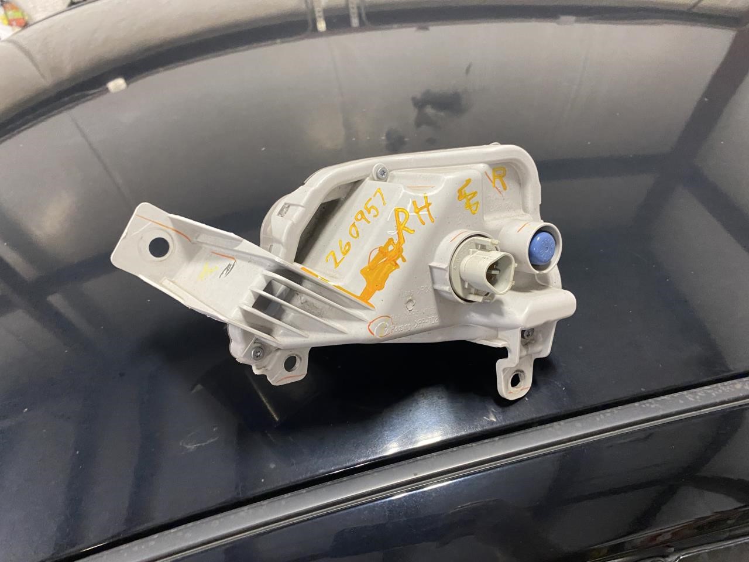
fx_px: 563
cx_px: 374
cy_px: 281
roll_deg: +1.7
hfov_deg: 67.3
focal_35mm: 26
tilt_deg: -39.8
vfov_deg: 53.1
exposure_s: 1/60
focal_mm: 4.25
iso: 320
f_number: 1.8
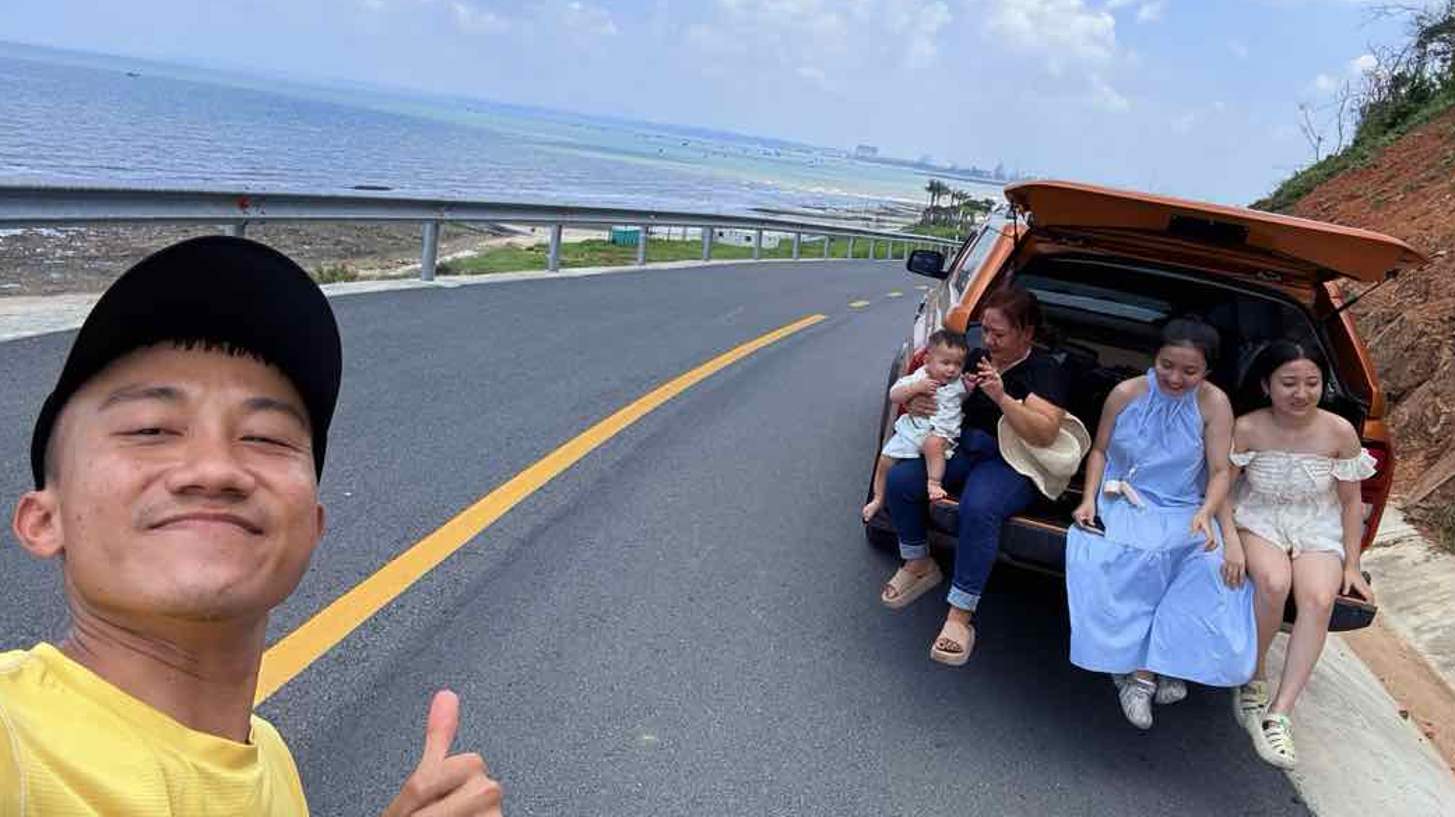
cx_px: 707
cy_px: 377
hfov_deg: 71.9
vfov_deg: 44.3
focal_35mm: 26
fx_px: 1003
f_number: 1.9
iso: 32
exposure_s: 1/740
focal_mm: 2.69
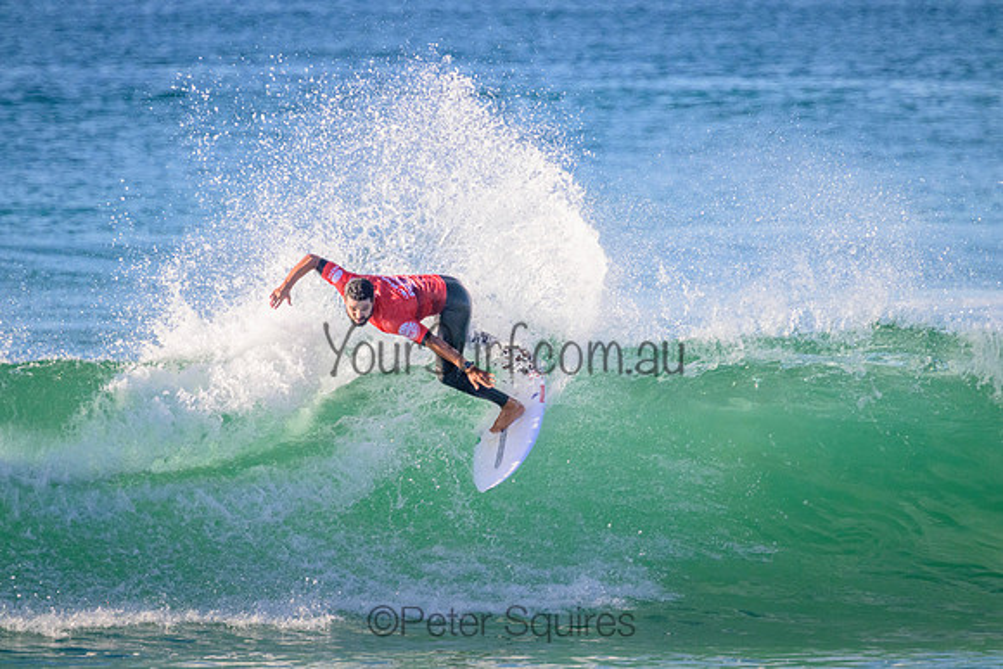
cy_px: 334
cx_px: 502
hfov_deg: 2.6
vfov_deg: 1.7
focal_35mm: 800
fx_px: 22293
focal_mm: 800
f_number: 11
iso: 2500
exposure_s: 1/2000
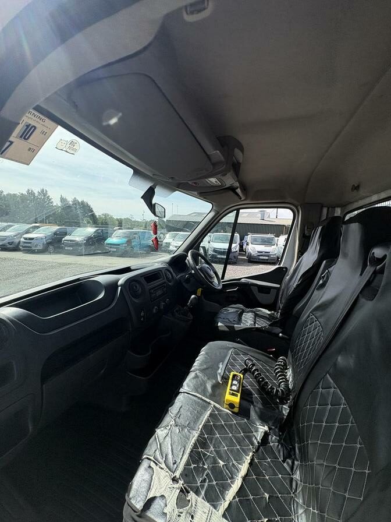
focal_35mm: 14
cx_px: 196
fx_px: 211
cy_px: 261
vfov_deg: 102.1
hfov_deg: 85.7
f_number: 2.2
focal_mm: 2.22
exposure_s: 1/1178
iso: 64
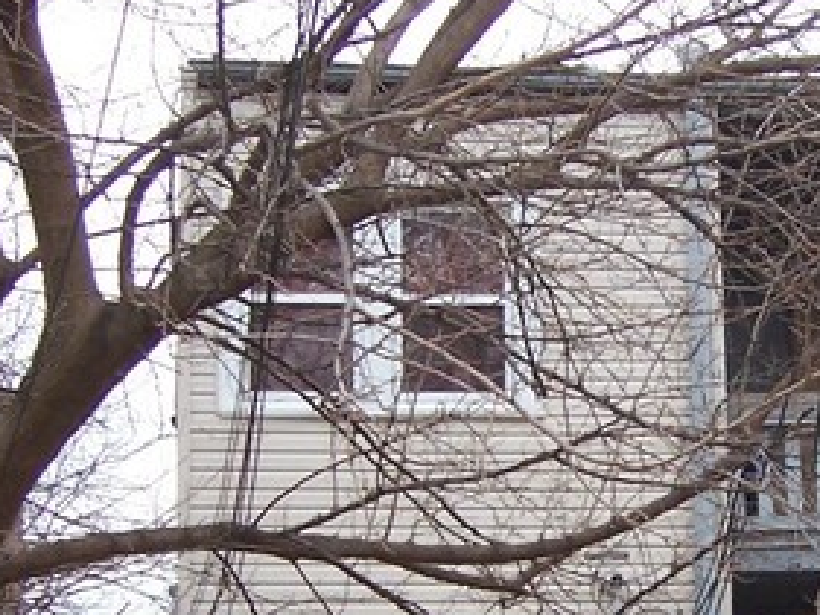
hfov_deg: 23.3
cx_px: 715
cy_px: 563
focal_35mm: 82
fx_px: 1943
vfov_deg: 17.7
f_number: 3
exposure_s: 1/60
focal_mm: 6
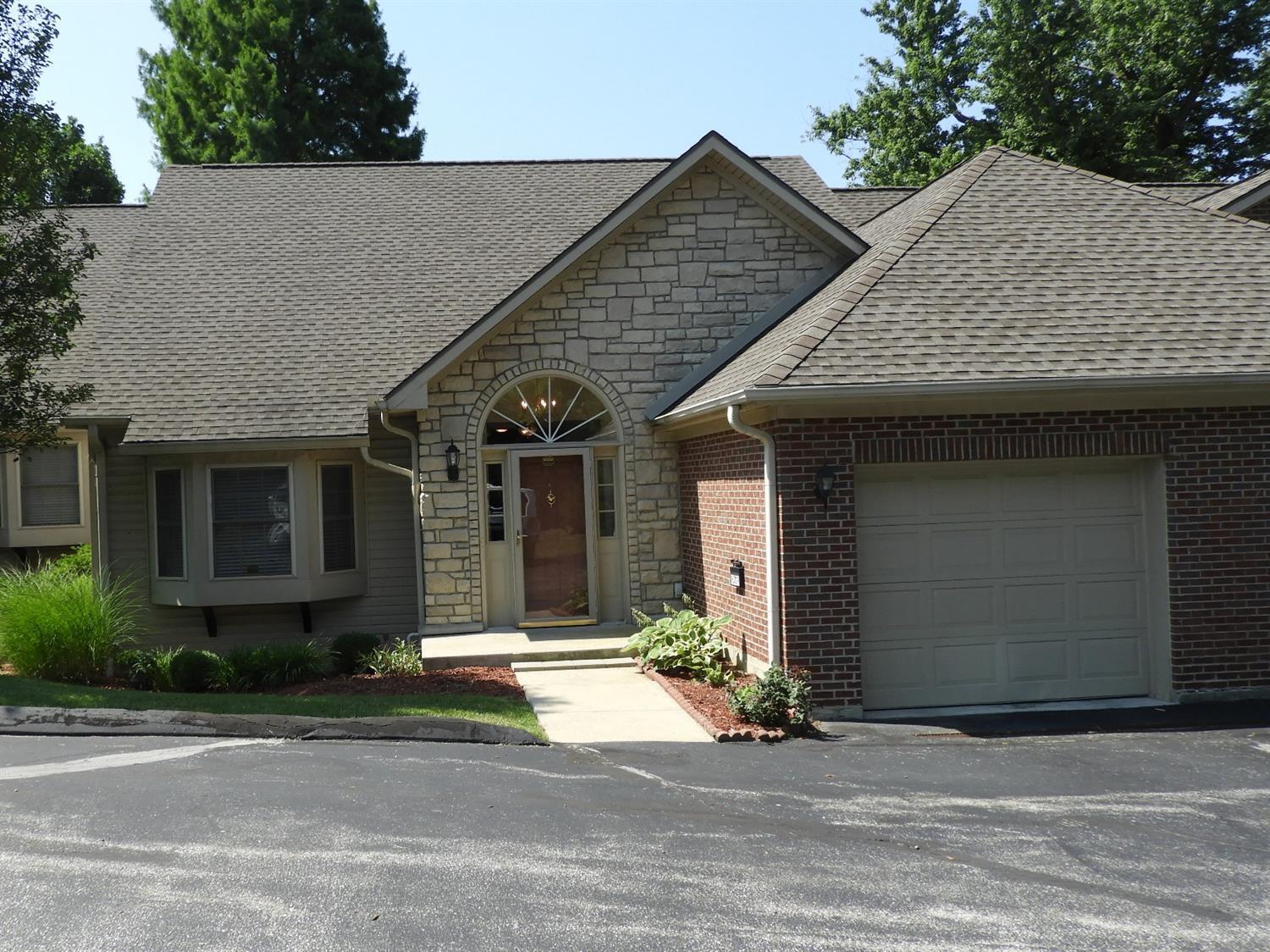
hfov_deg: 71.6
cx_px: 635
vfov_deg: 56.8
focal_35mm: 24
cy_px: 476
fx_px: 880
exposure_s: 1/800
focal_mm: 4.3
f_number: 3.3
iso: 100
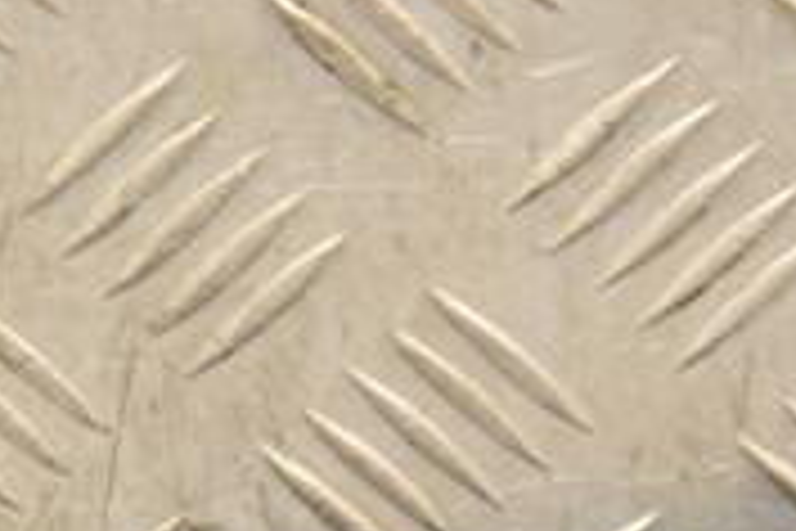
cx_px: 108
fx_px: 7871
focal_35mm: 356
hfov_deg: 5.8
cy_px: 842
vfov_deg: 3.8
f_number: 5.3
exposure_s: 1/100
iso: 800
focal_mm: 70
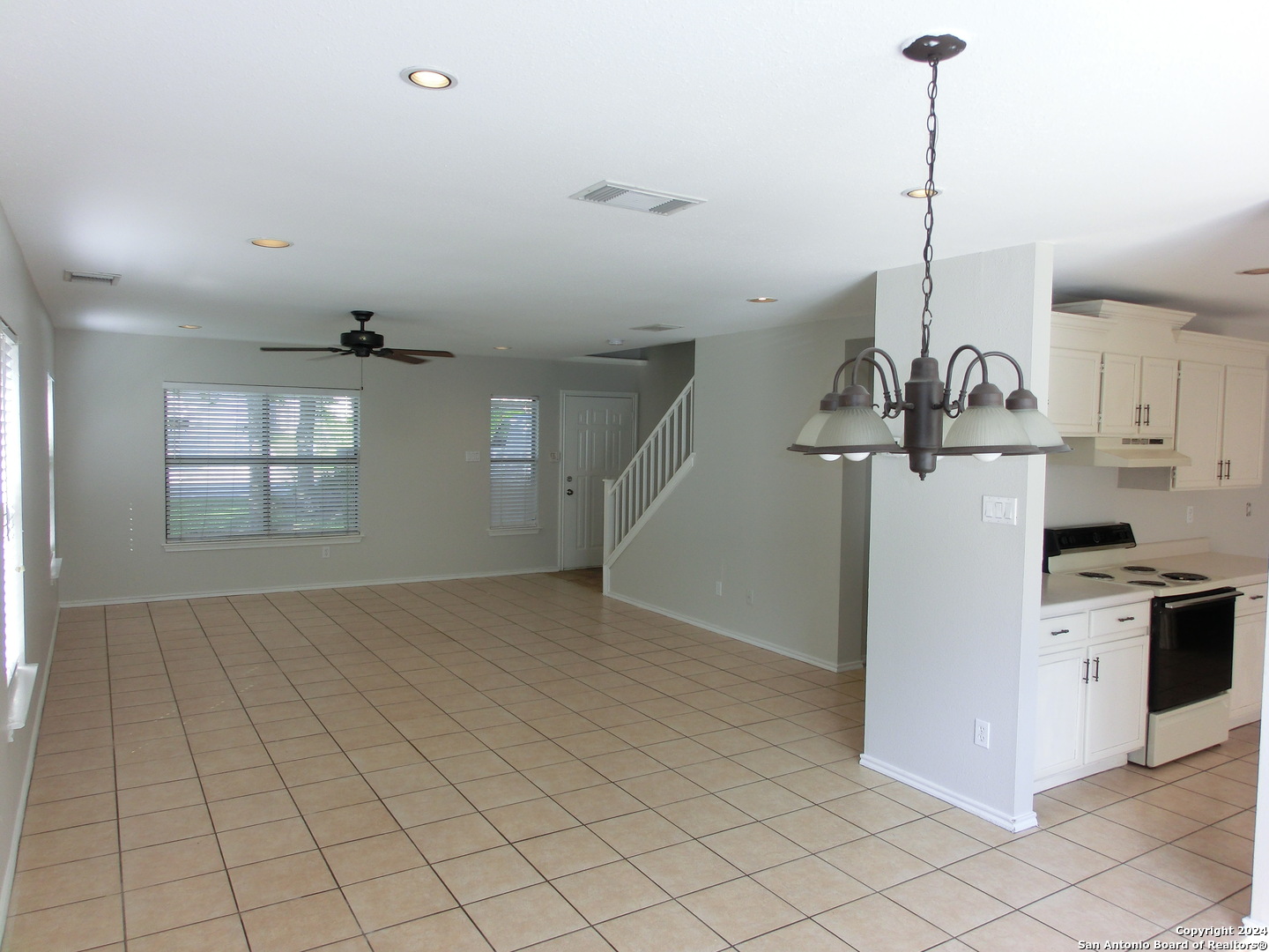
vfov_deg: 56.8
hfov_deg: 71.6
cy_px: 476
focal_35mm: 24
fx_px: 880
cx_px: 634
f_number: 3
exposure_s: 1/80
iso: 100
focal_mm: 4.24
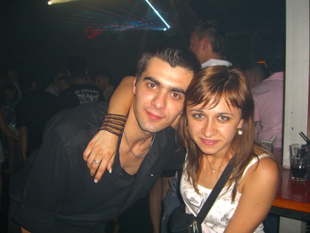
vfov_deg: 37.7
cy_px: 116
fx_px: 340
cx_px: 155
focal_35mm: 38
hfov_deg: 49.0
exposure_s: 1/60
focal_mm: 7.9
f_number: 2.8
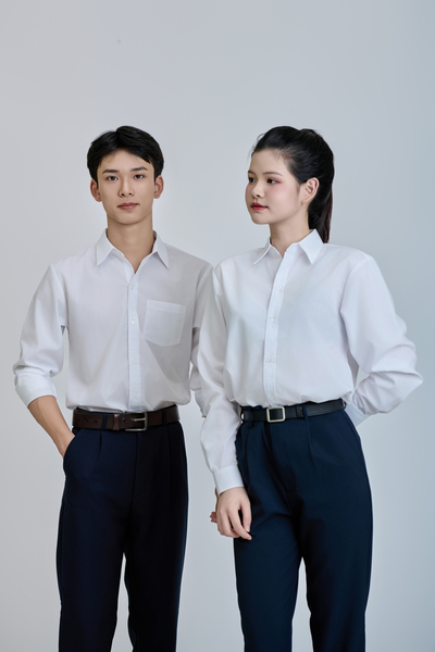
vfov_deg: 19.5
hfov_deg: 13.0
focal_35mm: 105
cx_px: 218
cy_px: 326
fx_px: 1903
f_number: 4.5
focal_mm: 105
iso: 100
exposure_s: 1/250
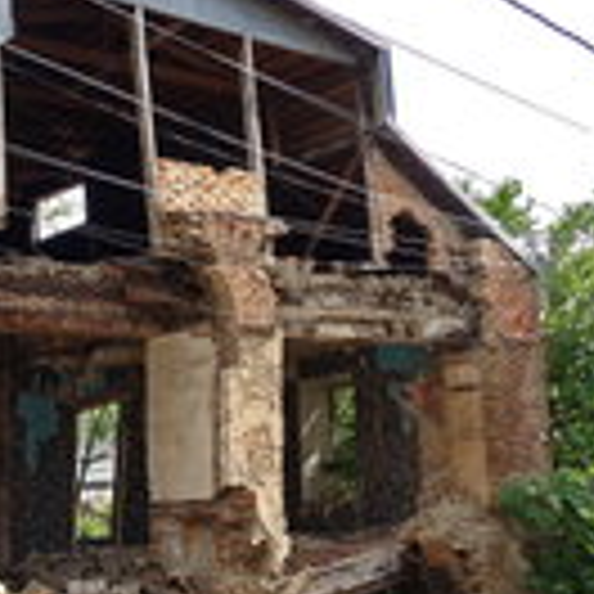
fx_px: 1204
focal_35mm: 62
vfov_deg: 27.7
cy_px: 326
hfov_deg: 26.5
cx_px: 32
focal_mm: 8.8
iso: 100
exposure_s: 1/500
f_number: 3.2
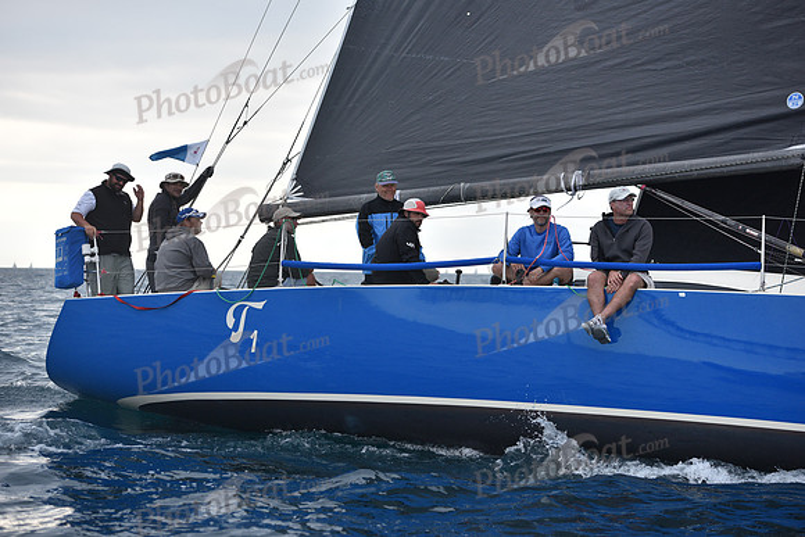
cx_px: 402
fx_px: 1834
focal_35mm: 82
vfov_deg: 16.7
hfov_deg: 24.8
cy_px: 268
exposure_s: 1/800
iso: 400
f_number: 3.5
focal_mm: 82
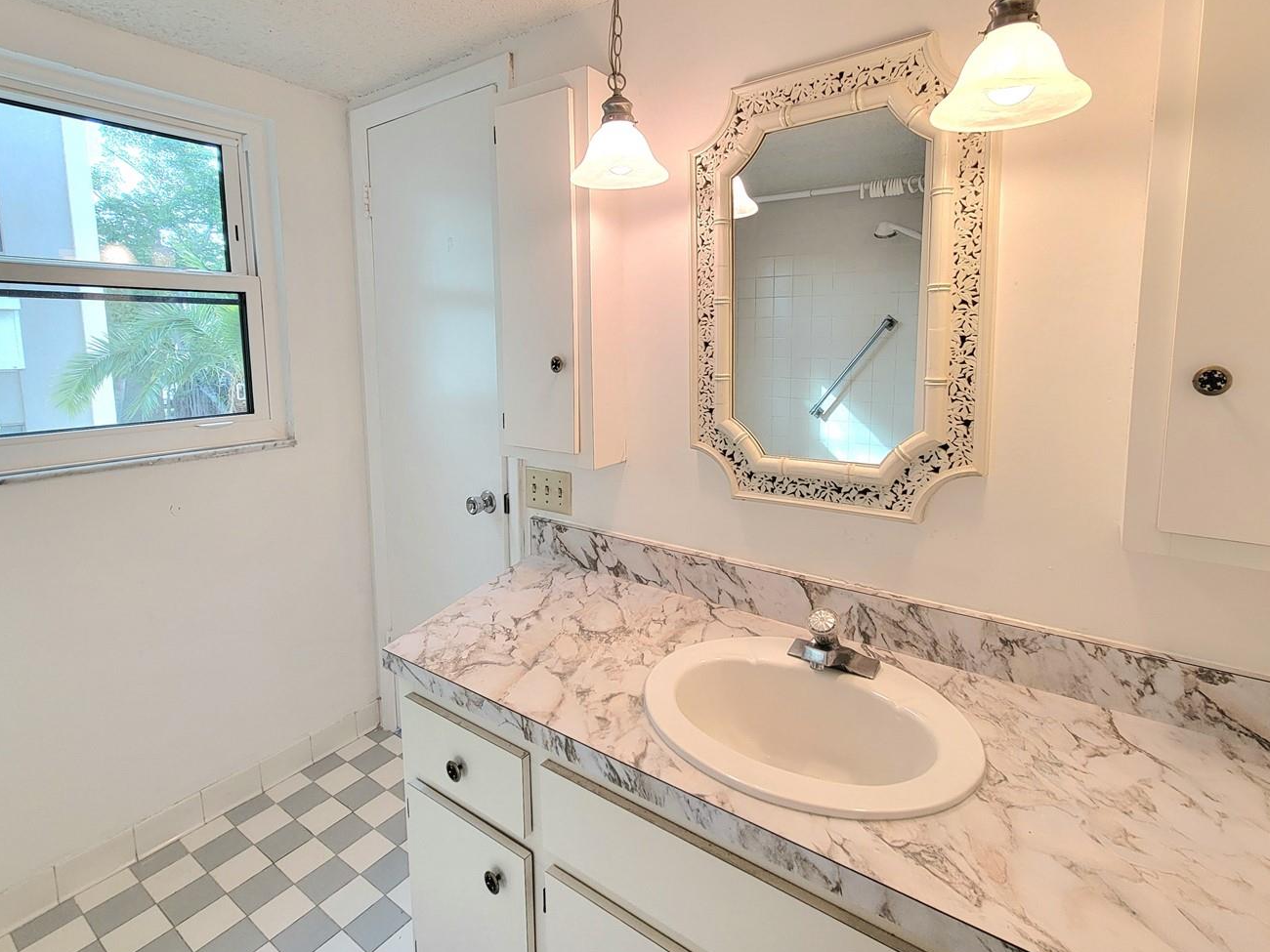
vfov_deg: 77.7
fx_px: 587
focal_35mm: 16
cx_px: 653
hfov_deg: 94.5
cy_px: 408
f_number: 2.2
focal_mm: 2.2
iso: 80
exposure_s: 1/120
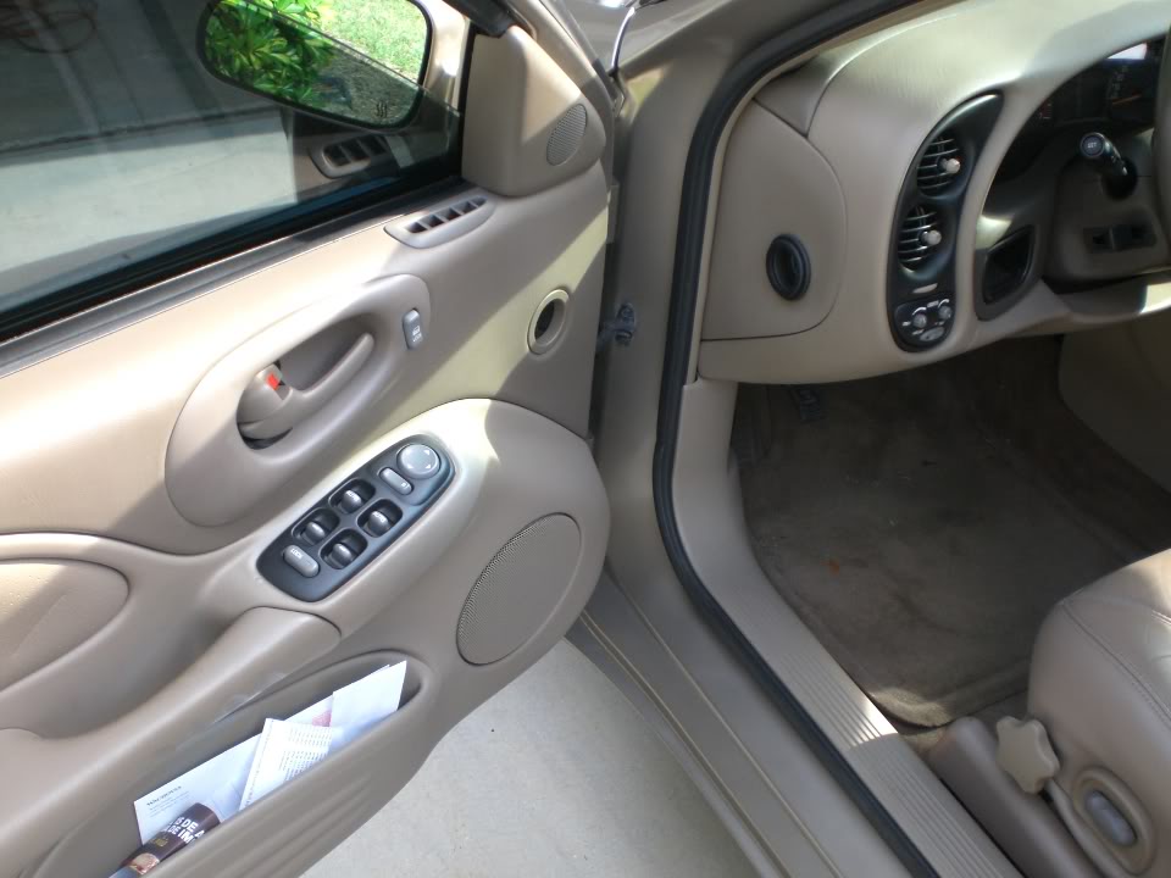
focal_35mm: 38
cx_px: 586
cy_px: 439
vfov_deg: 37.7
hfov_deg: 49.0
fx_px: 1285
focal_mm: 6.3
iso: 100
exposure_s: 1/200
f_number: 3.1
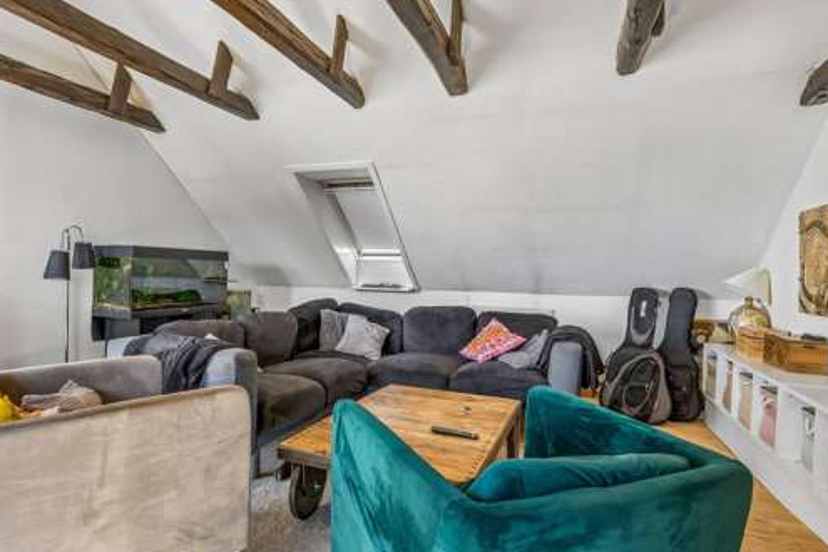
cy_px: 273
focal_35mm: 21
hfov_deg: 80.9
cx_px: 365
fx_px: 483
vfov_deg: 59.5
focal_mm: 13
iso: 500
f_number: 5.6
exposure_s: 1/80
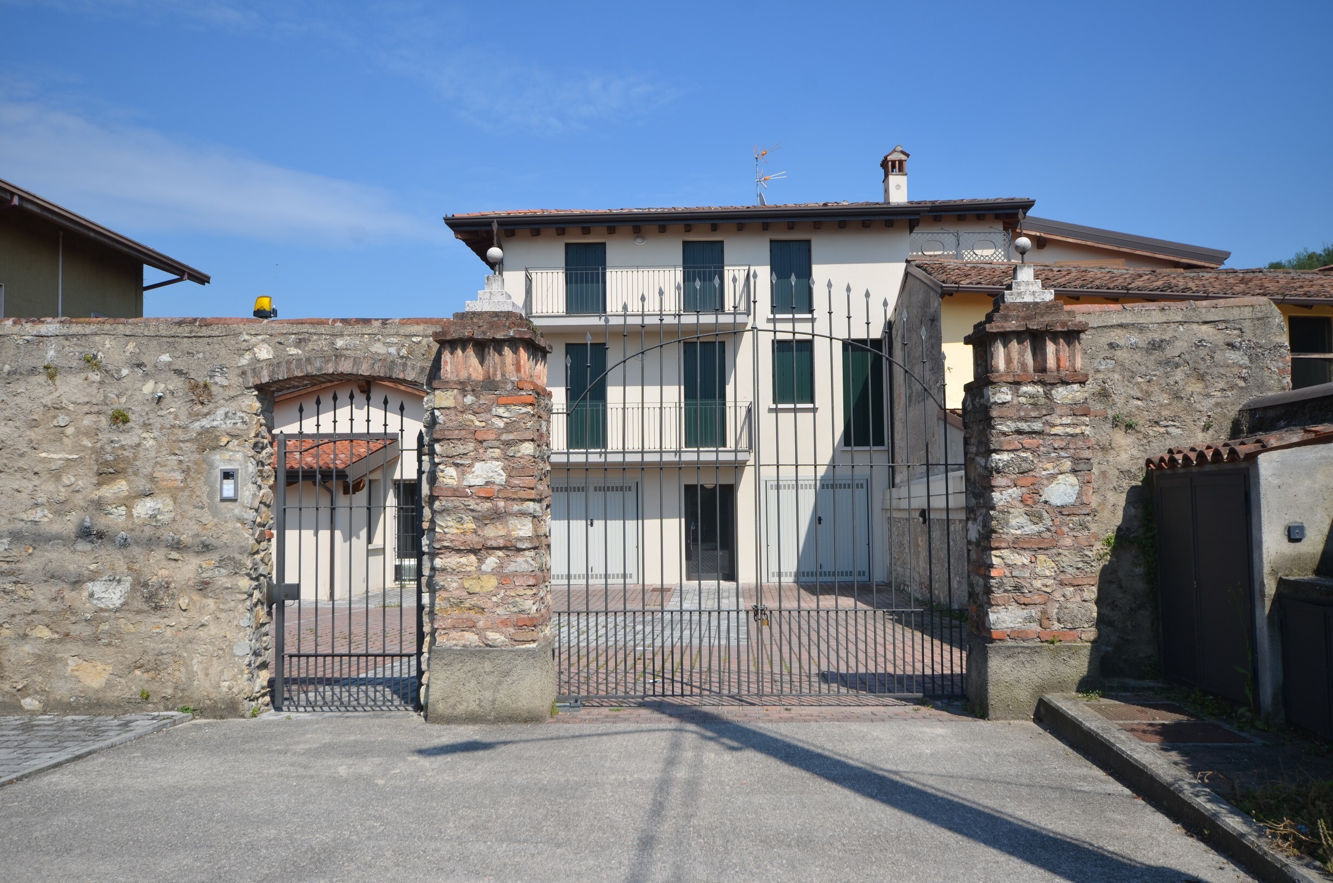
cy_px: 442
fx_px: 1109
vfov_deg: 43.4
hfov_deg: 62.0
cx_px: 666
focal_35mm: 30
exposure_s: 1/250
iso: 100
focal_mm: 20
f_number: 8
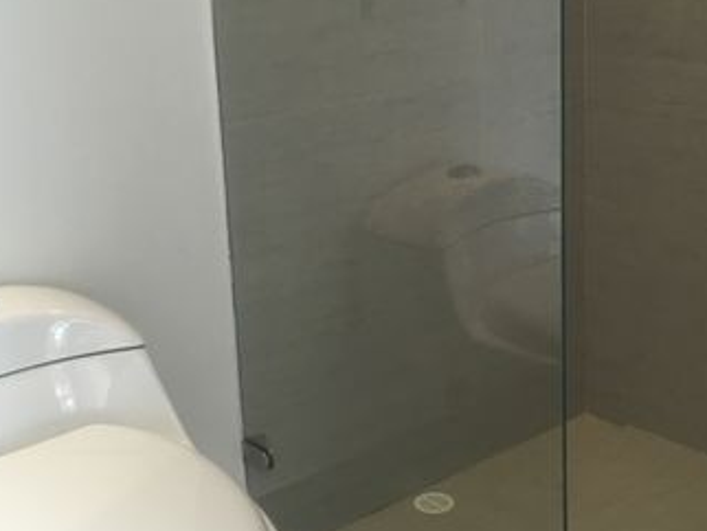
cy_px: 182
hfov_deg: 32.1
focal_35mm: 60
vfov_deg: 24.3
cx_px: 330
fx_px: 1226
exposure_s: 1/30
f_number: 2.2
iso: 32
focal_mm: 4.15
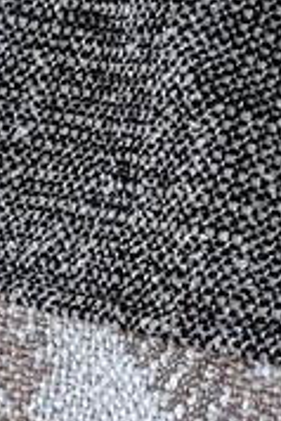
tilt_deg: -7.7
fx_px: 1963
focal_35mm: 168
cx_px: 45
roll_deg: +2.3
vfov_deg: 12.2
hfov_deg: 8.2
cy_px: 348
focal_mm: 6.76
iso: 80
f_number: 1.78
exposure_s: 1/780
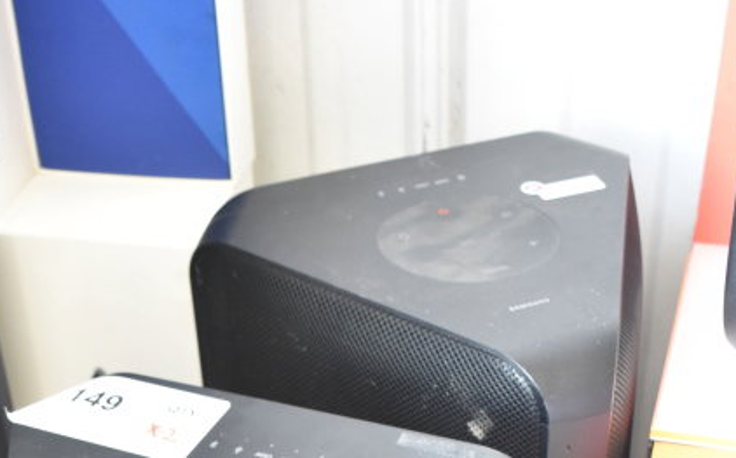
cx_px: 272
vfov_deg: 16.6
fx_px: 1463
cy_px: 628
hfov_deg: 28.1
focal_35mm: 73
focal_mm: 22
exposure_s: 1/30
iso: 1250
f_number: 3.8
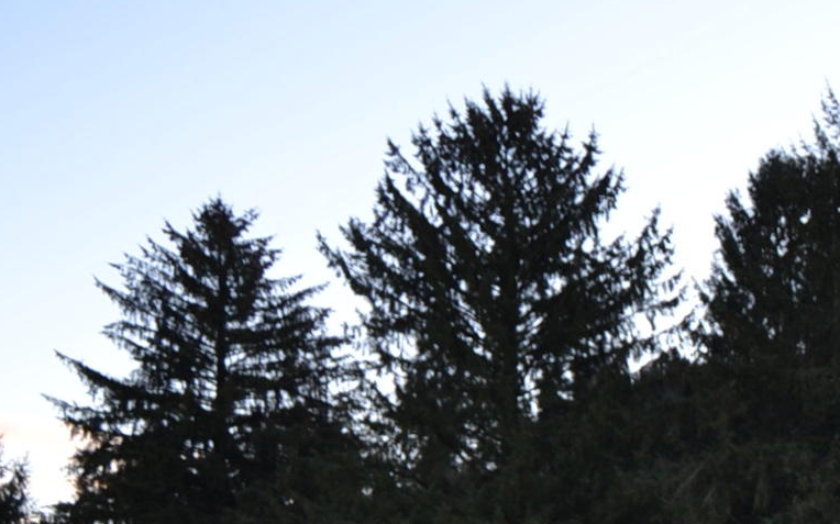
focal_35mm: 83
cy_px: 839
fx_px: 1900
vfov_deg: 14.4
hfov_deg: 22.1
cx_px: 1130
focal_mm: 18
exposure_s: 1/125
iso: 140
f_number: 4
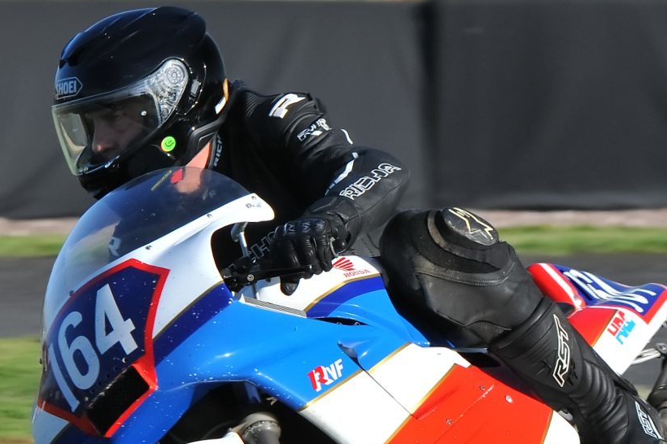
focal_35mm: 488
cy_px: 374
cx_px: 609
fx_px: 9037
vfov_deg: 2.8
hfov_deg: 4.2
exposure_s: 1/200
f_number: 10
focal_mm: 200
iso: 560
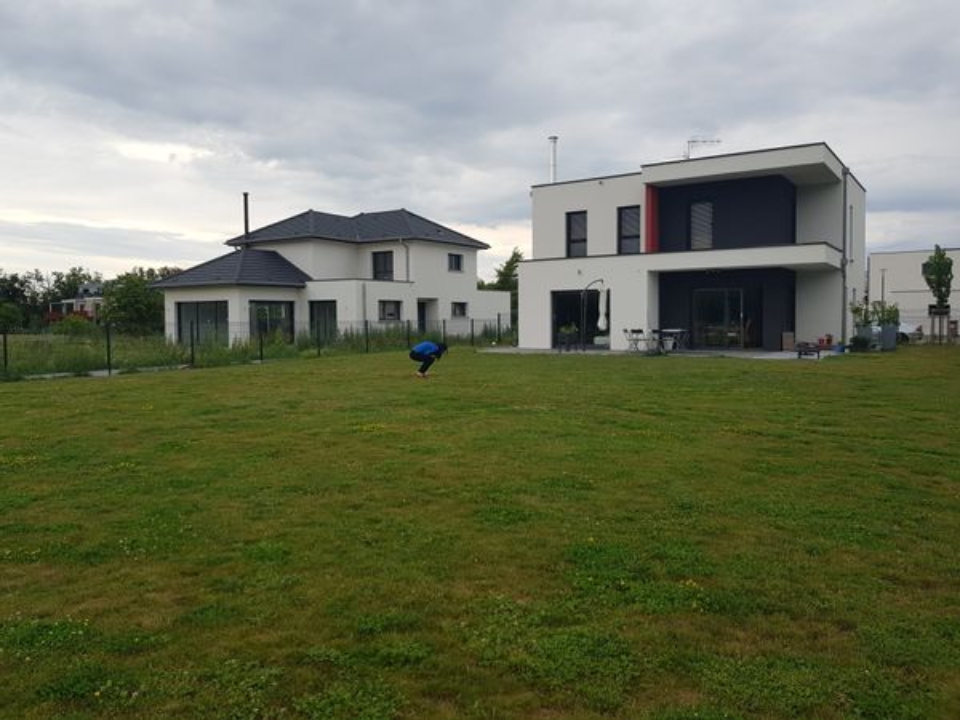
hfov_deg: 67.3
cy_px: 360
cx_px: 480
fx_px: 721
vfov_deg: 53.1
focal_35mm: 26
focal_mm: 4.2
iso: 40
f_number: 1.7
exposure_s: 1/307
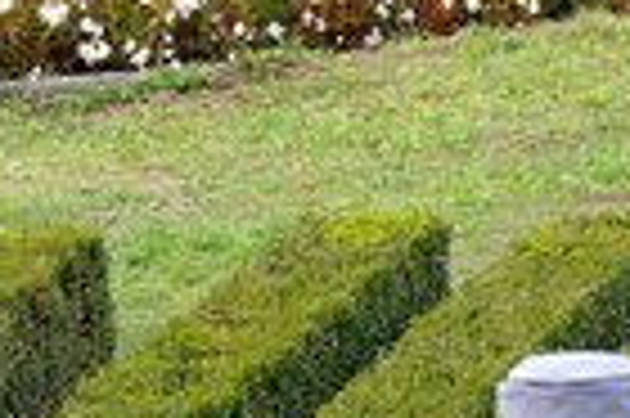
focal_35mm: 369
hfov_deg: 5.6
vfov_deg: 3.7
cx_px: 184
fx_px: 6450
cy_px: -211
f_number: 4
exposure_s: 1/125
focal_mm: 42.08
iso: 800
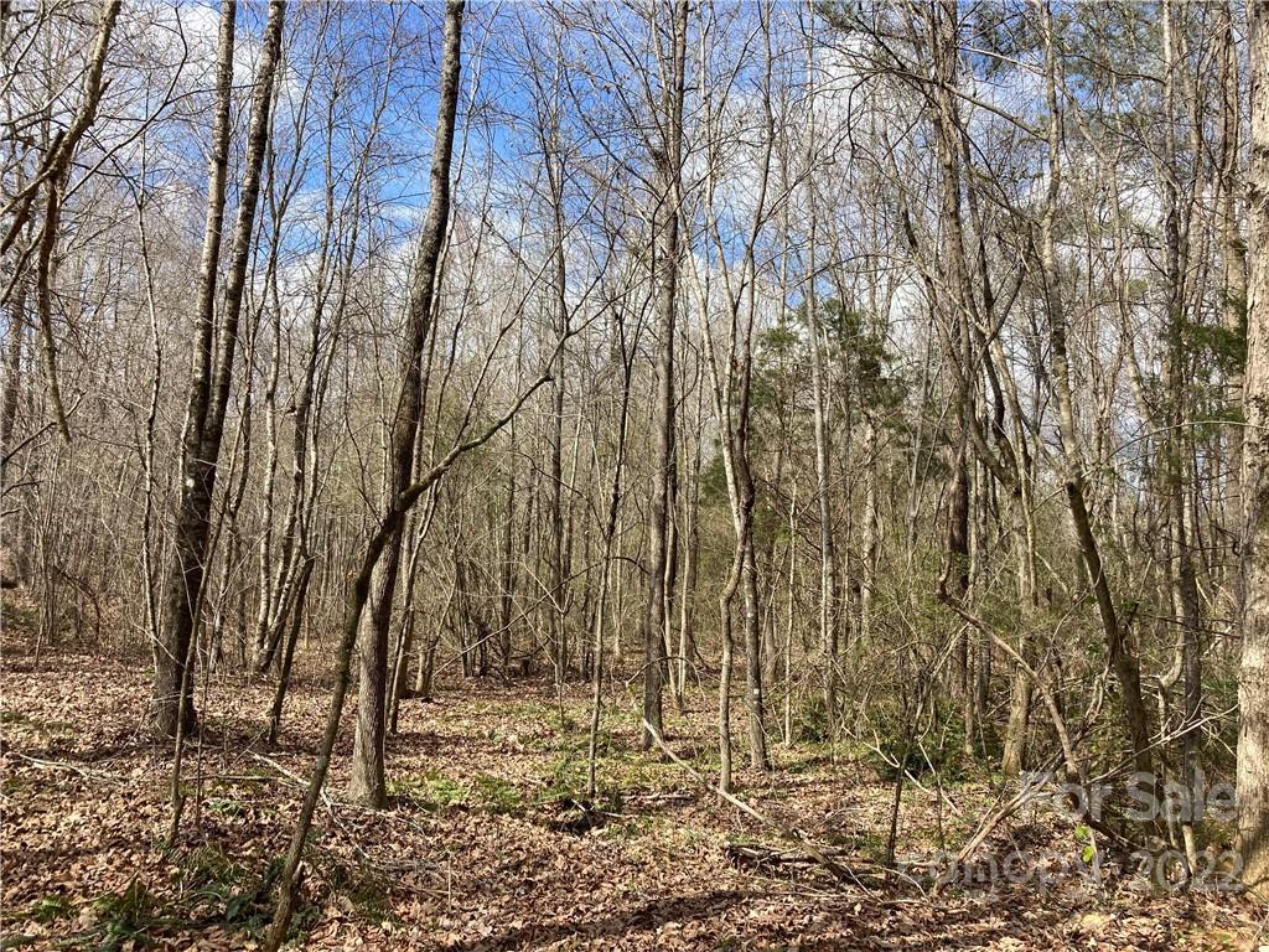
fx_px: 1026
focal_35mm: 28
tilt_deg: +6.6
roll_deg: -2.1
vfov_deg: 49.7
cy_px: 476
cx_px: 634
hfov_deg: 63.4
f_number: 1.8
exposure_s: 1/991
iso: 20
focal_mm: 3.99
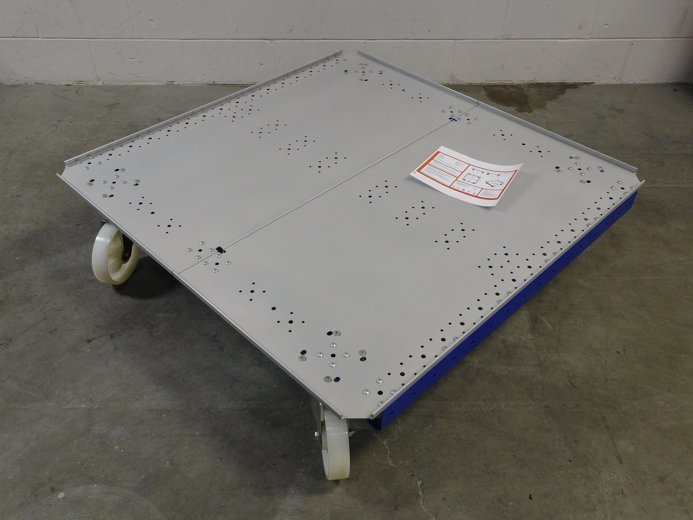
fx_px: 641
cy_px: 260
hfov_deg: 56.8
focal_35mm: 32
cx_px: 346
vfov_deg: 44.2
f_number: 3.6
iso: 200
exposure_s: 1/30
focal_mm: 5.7
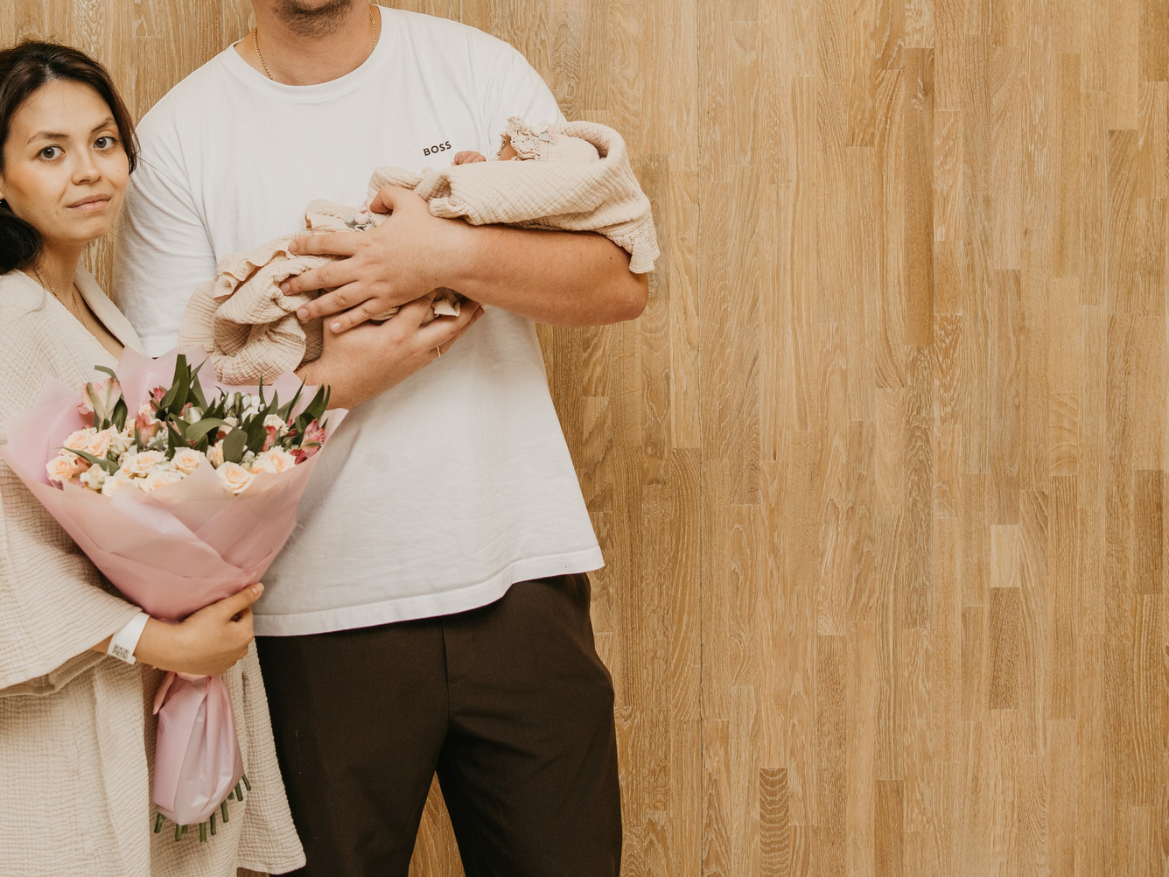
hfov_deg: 29.5
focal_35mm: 65
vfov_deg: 22.2
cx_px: 348
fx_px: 2195
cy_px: 147
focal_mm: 34
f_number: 4
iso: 200
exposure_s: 1/160
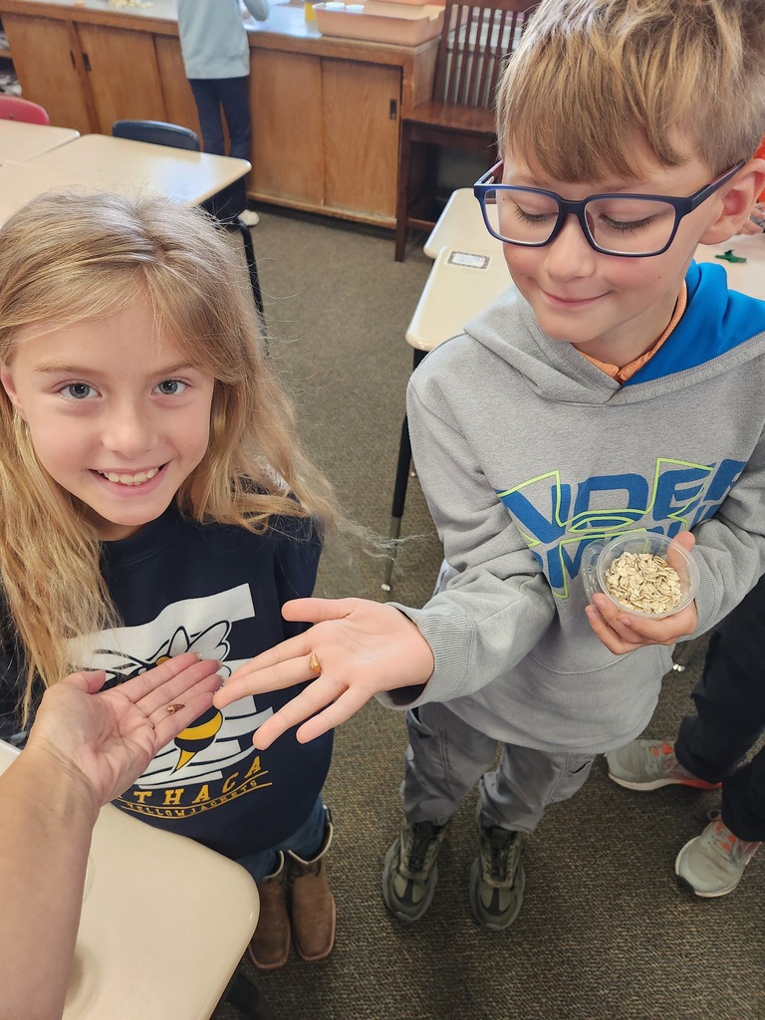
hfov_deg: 58.9
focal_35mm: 23
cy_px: 510
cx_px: 382
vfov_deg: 73.9
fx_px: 678
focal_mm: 5.4
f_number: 1.8
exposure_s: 1/120
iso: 320
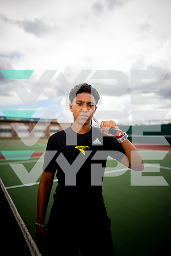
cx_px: 86
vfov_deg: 73.7
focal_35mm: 24
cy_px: 128
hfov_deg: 53.2
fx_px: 171
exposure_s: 1/1600
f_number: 1.4
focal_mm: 24
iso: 50
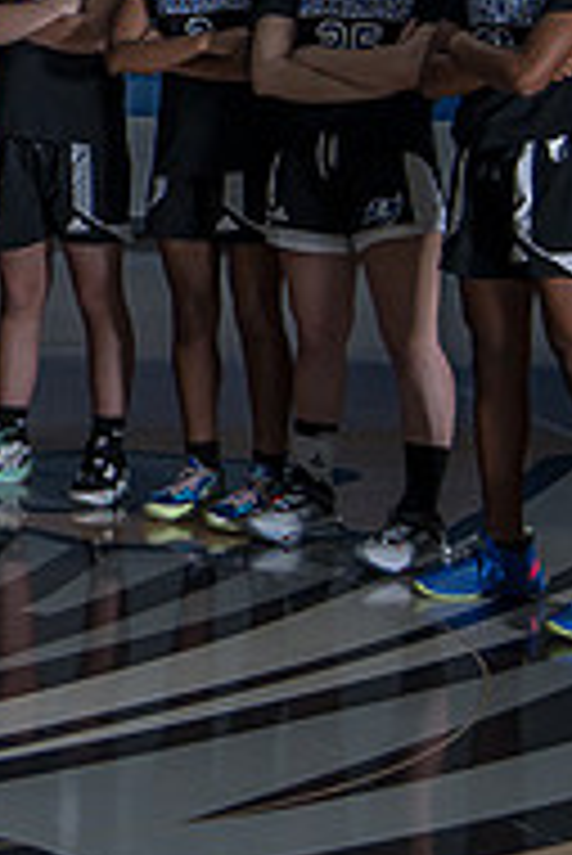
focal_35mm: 134
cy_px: 58
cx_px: -450
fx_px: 3188
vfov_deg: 15.1
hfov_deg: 9.7
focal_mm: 44
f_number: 4
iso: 640
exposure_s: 1/200
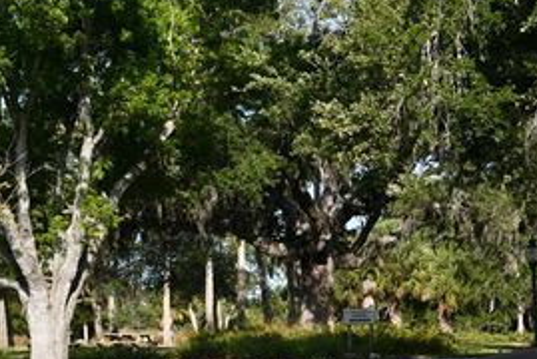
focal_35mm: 114
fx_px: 1702
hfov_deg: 17.4
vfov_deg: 11.9
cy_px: 349
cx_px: 559
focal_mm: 24
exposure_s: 1/250
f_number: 8
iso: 140
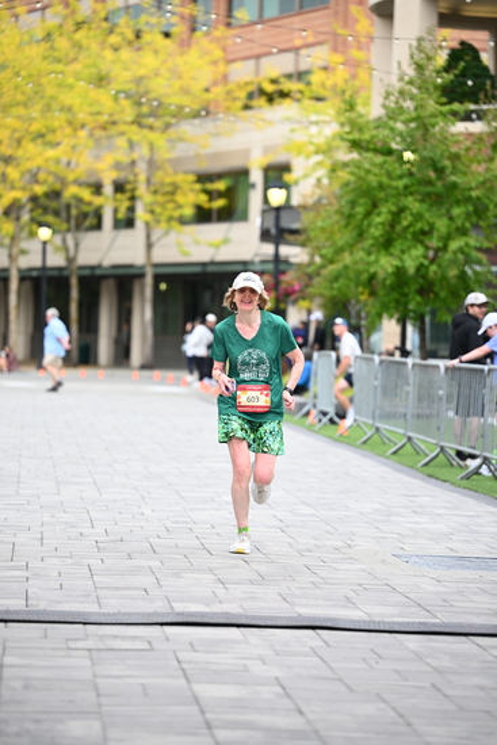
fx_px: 2380
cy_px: 372
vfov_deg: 17.8
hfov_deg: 11.9
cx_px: 248
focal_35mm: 115
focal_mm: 115
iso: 640
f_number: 2.8
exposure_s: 1/1600
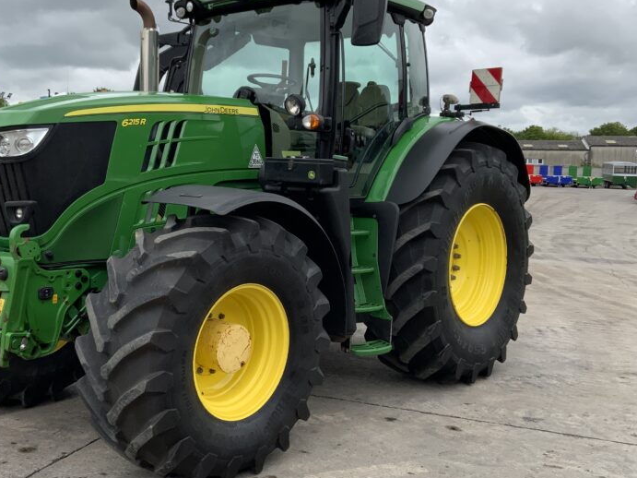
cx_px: 299
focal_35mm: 43
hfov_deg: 43.8
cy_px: 218
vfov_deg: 33.6
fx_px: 791
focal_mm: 3
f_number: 1.8
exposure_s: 1/1168
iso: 16
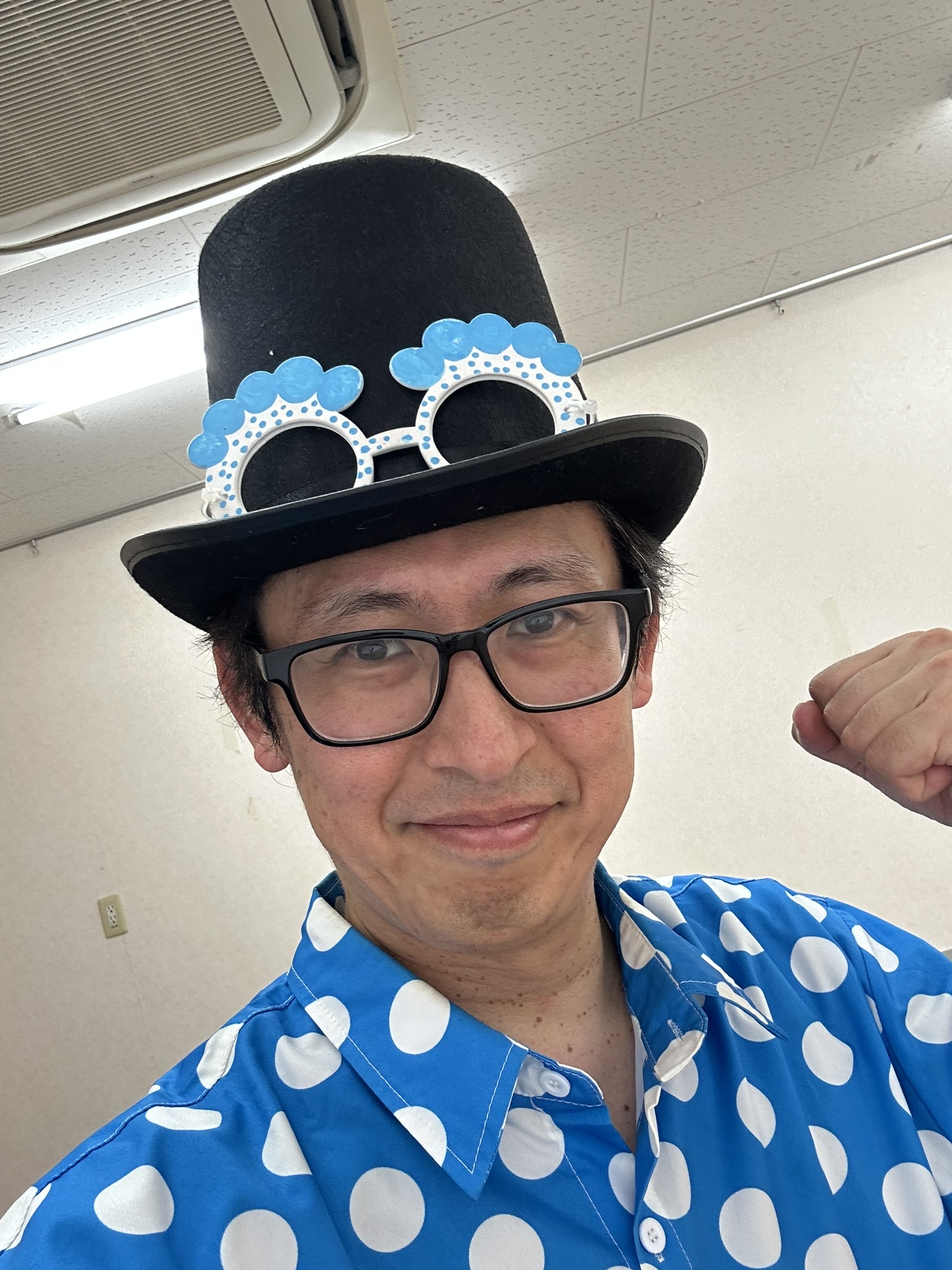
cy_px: 635
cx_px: 476
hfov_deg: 46.8
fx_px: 1100
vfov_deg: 60.0
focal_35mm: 30
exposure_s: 1/60
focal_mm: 2.69
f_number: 1.9
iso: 64
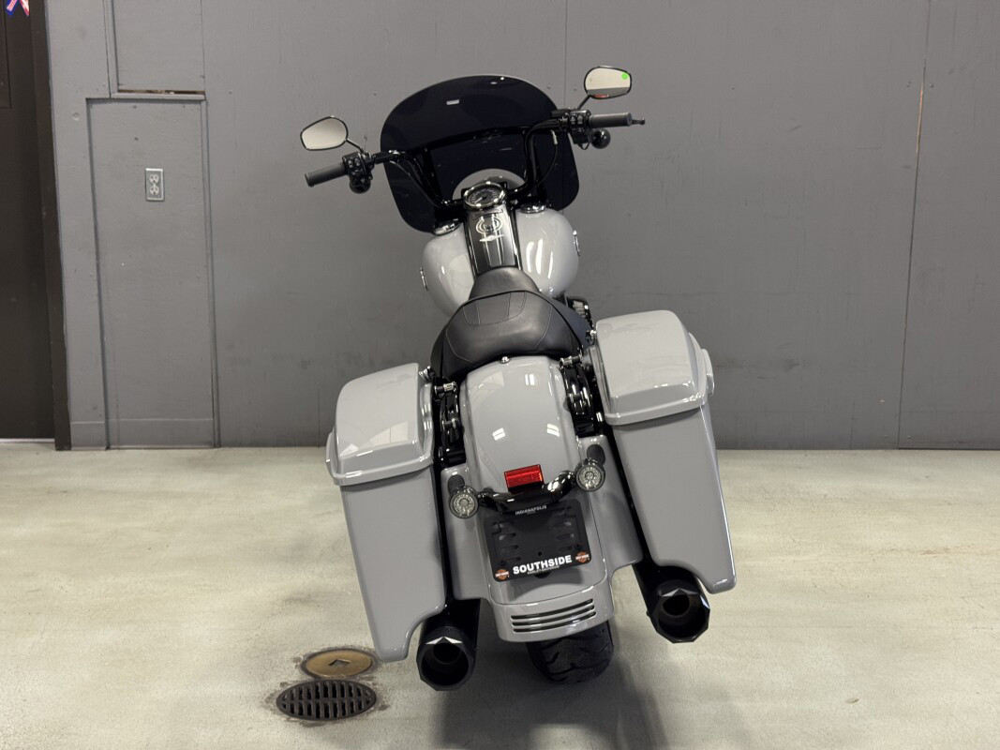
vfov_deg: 30.3
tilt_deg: -11.3
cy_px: 375
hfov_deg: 39.7
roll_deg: -0.7
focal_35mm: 48
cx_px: 500
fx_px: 1386
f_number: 1.78
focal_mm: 6.76
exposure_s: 1/60
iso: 160
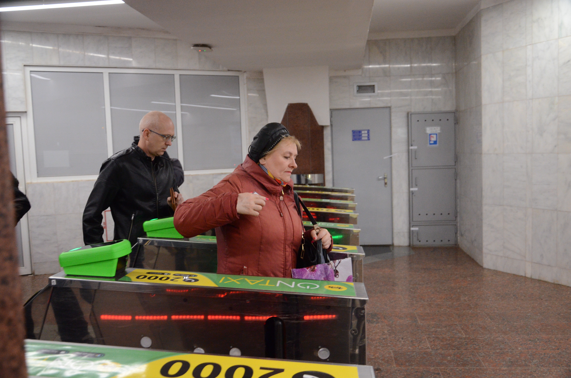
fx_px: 499
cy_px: 189
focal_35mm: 32
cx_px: 286
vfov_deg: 41.5
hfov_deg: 59.6
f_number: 3.8
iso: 2500
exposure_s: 1/160
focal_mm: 21
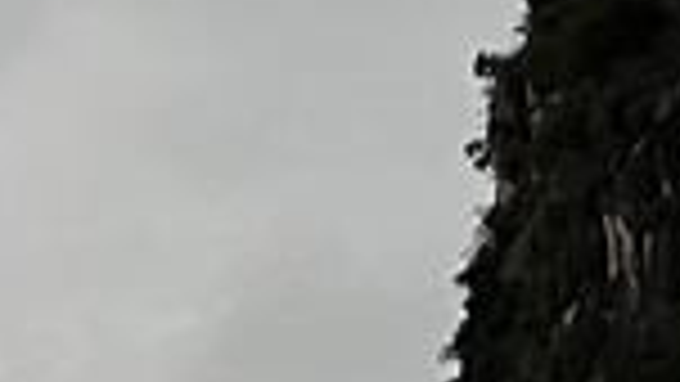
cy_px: 1519
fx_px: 4058
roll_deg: +0.3
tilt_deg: +6.8
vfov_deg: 4.9
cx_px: -1450
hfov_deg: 8.0
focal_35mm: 225
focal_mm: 5.7
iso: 125
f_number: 1.5
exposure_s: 1/94
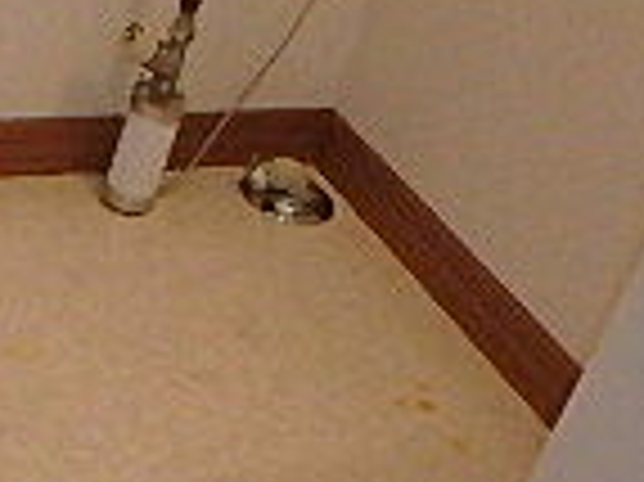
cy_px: 658
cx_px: -189
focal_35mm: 94
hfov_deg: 19.3
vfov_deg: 14.9
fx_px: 1747
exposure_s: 1/100
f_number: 3.5
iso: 800
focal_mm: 3.7
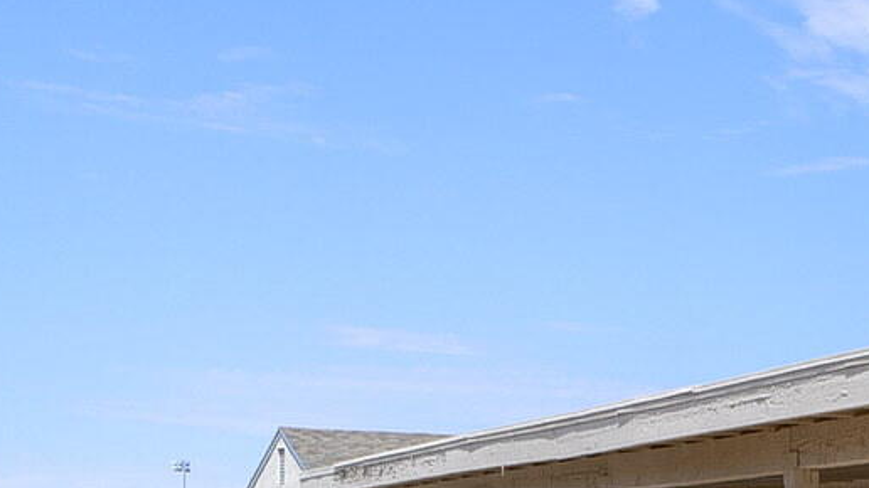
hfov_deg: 15.2
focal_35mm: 91
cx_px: 2009
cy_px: 582
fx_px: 2096
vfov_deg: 13.0
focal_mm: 16
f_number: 9
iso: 100
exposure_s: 1/160
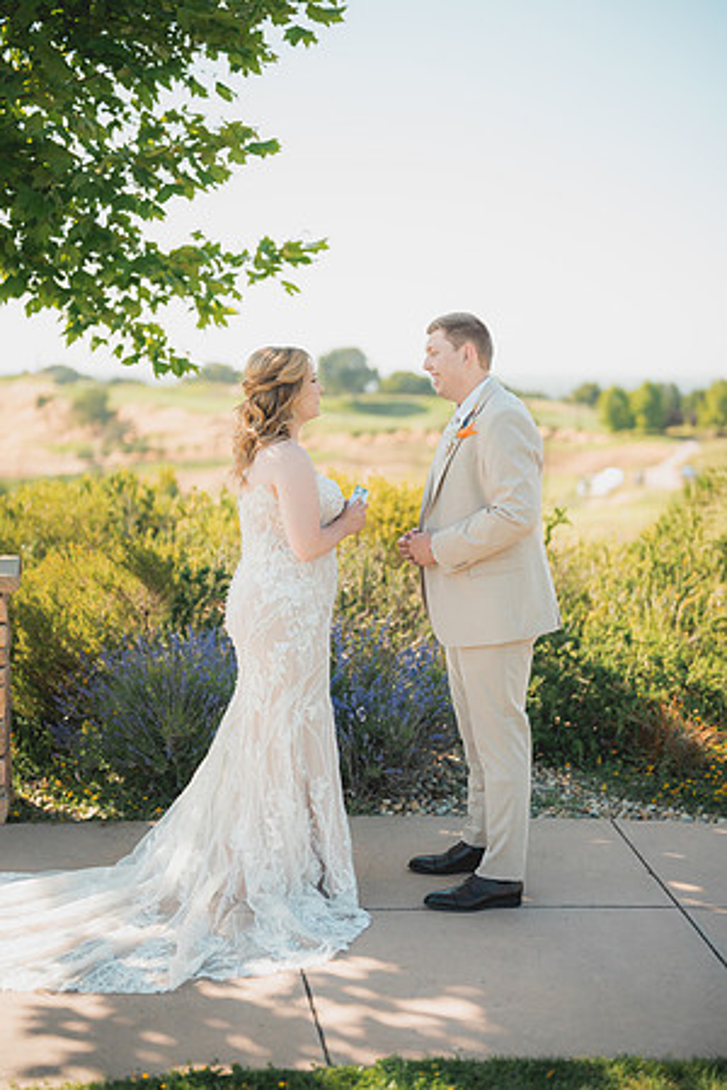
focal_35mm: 50
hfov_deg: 27.0
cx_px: 364
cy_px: 545
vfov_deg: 39.6
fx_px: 1514
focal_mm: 50
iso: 50
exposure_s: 1/1250
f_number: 1.4
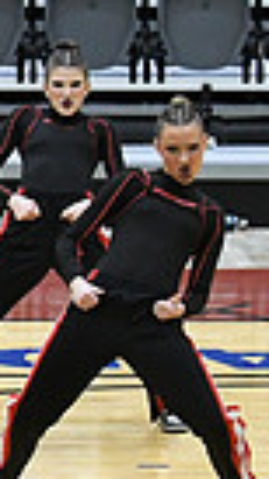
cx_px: -646
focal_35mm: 466
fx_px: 5913
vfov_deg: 4.6
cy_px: 418
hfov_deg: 2.6
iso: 4000
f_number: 4
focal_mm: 70
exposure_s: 1/250
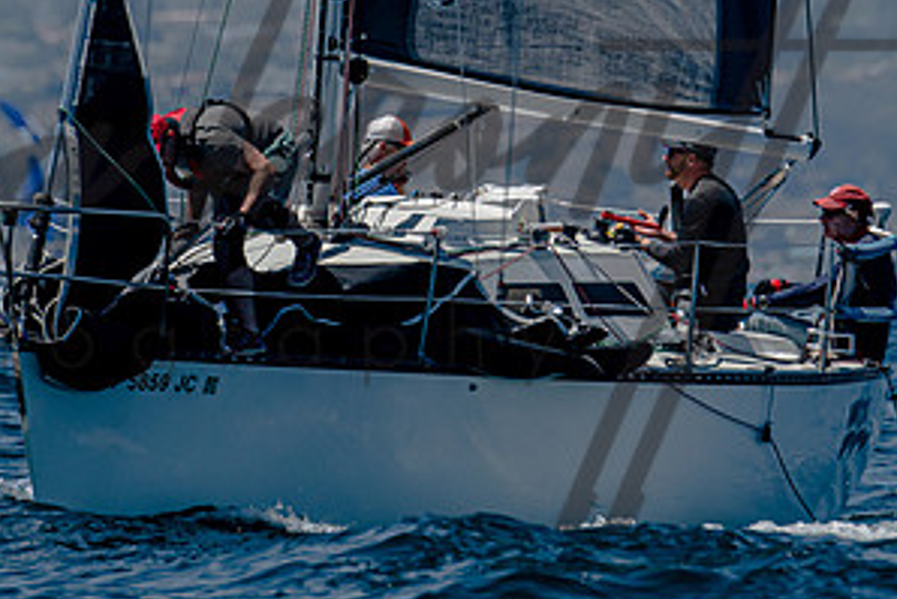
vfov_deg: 1.3
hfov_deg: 1.9
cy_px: 116
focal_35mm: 1086
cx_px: 424
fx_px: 27071
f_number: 5.6
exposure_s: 1/2000
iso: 200
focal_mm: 360
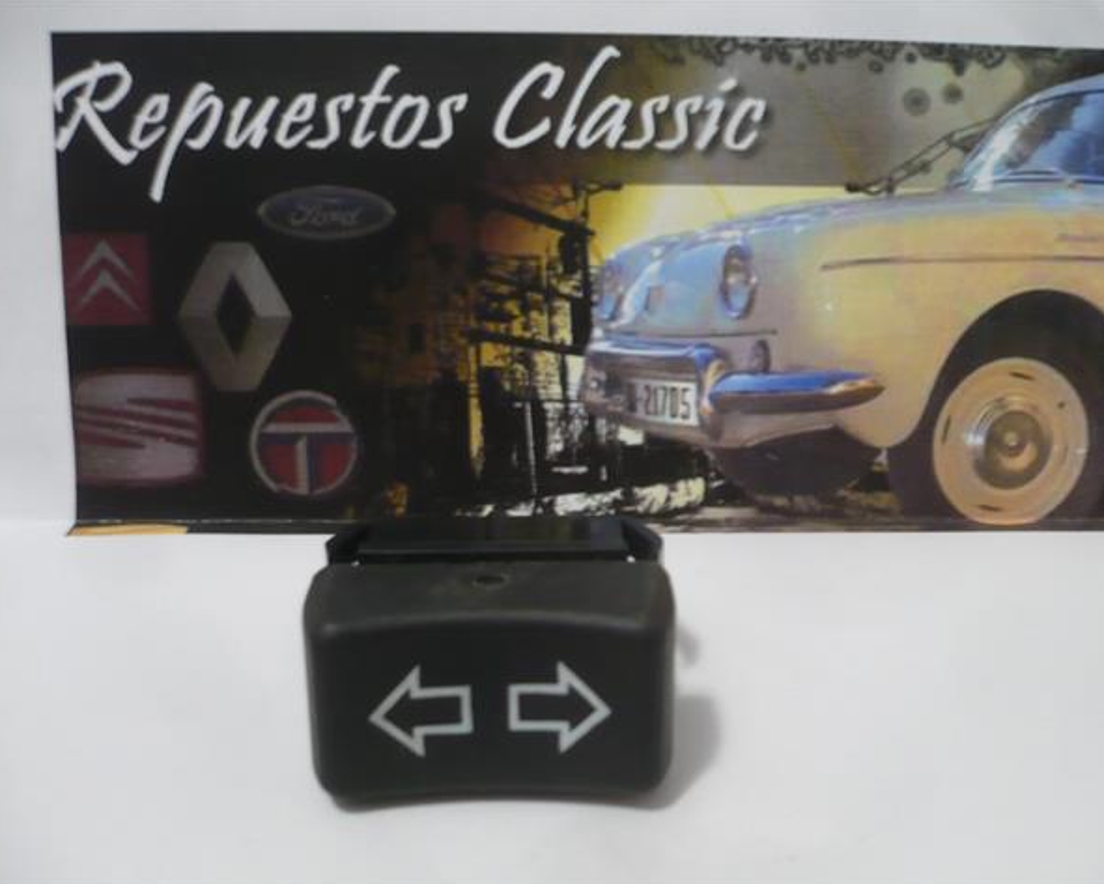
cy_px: 445
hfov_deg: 49.1
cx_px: 575
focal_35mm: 37
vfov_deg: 40.1
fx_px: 1209
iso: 200
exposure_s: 1/6
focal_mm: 5.8
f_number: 2.8
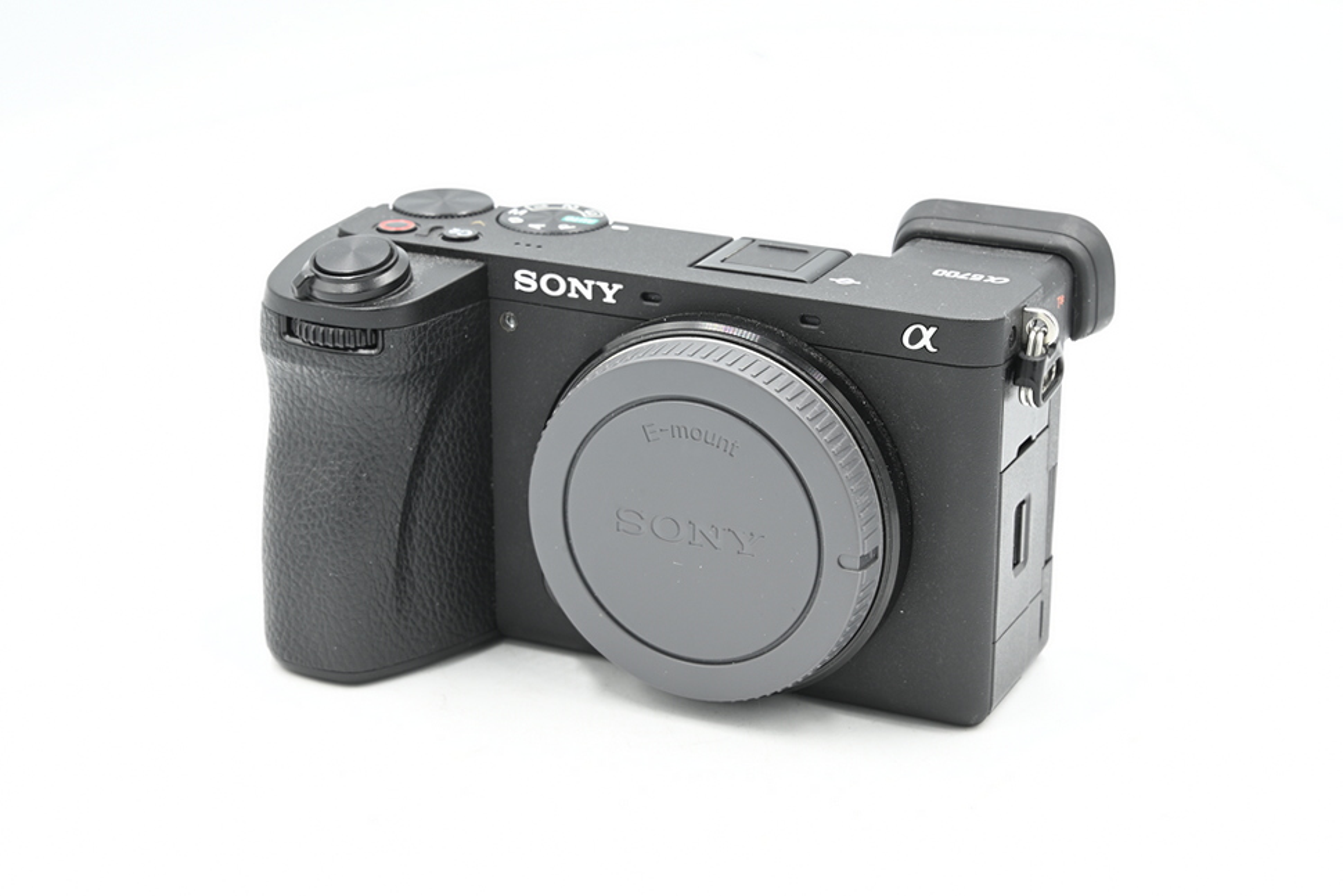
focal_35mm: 75
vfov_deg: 18.2
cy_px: 448
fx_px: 2798
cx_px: 672
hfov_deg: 27.0
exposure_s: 1/13
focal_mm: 75
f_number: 14
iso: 200
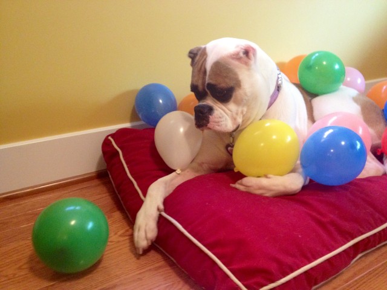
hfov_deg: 52.6
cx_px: 194
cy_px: 145
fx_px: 391
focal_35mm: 35
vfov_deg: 40.7
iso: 320
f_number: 2.4
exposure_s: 1/20
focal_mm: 4.28
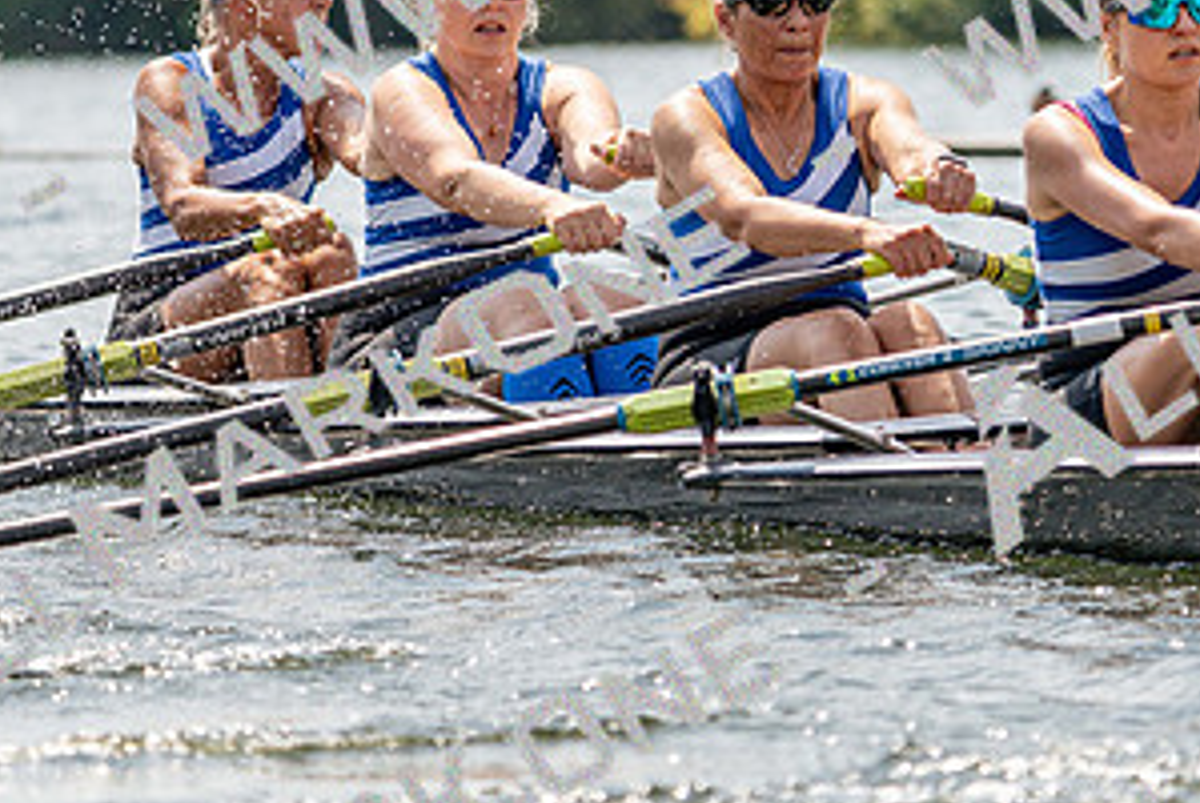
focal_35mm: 405
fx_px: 13513
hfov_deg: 5.1
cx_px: 630
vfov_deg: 3.4
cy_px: 175
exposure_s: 1/1600
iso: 250
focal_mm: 209
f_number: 5.6
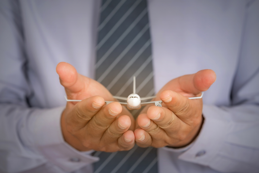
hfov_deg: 15.2
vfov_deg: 10.2
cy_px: 86
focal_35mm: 135
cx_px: 130
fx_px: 971
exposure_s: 1/250
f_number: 6.3
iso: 100
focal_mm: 135
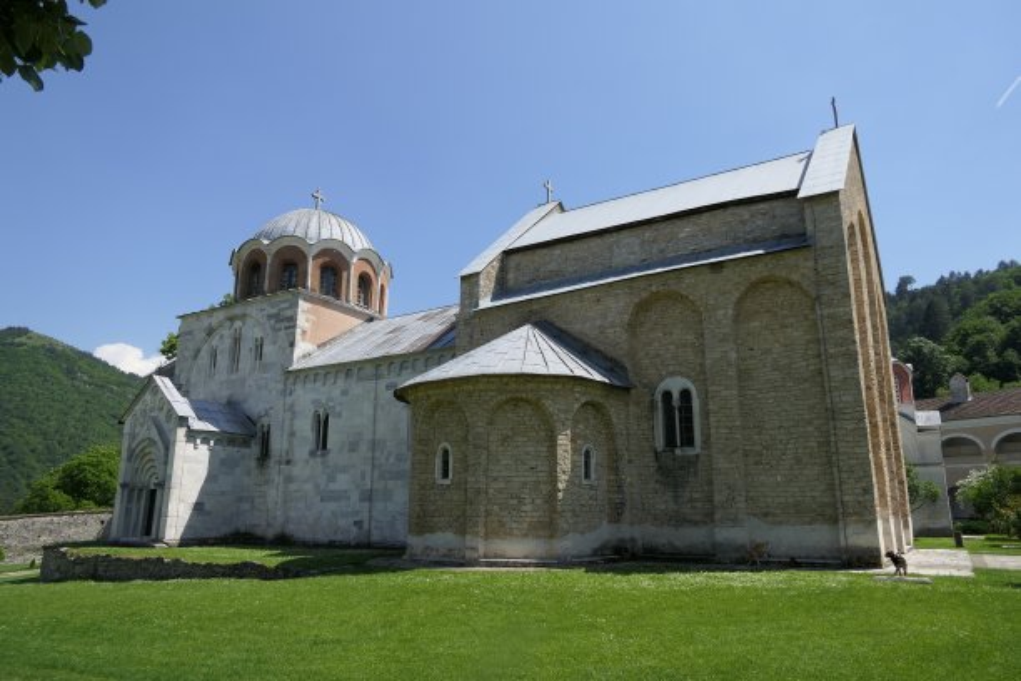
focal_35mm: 24
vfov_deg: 53.1
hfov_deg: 73.7
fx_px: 681
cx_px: 510
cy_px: 340
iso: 125
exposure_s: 1/160
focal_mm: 8.8
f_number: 5
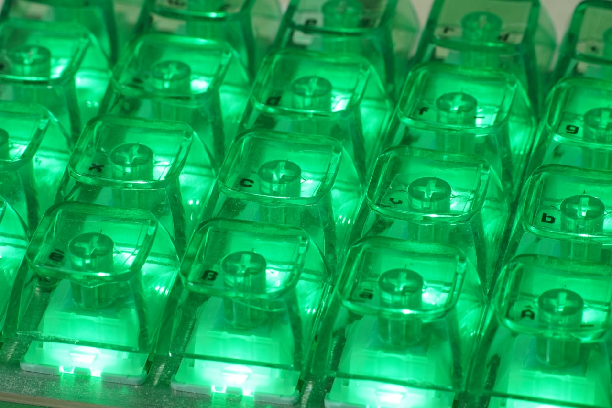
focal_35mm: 160
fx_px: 2728
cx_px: 306
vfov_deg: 8.6
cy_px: 204
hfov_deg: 12.8
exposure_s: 1/1.6
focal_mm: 107
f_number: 16
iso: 400
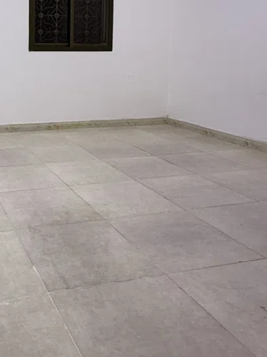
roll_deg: -0.1
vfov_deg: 48.8
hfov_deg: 35.9
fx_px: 370
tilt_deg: -3.1
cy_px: 78
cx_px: 3
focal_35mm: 36
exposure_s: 1/100
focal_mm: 2.22
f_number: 2.2
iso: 160
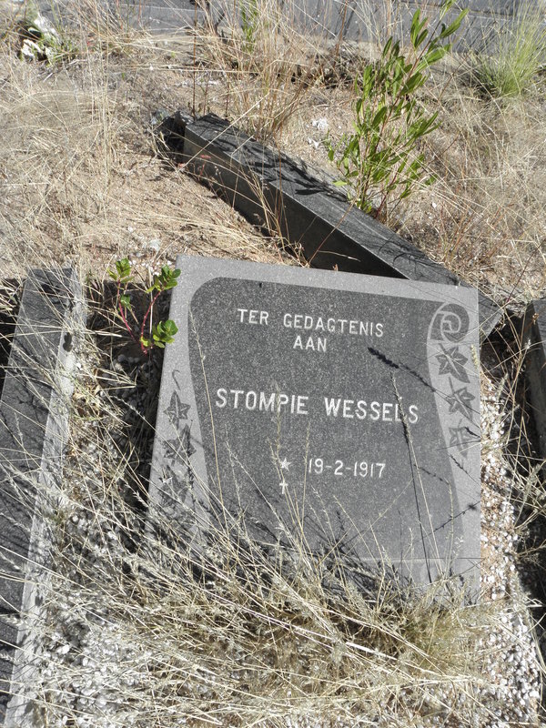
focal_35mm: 26
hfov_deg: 53.1
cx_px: 273
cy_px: 364
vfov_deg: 67.3
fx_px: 547
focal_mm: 4.6
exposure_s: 1/250
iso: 64
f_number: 5.6
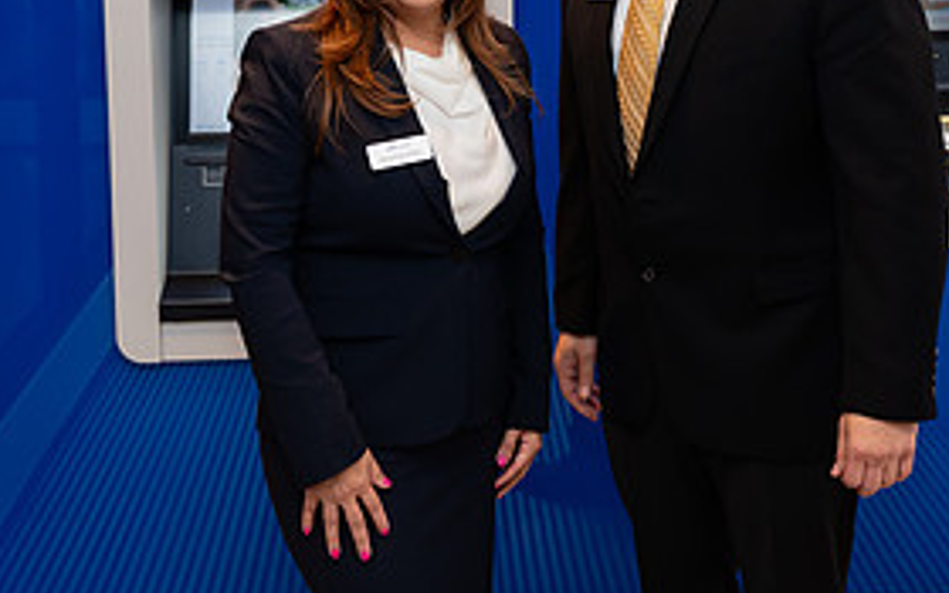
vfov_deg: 20.3
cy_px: 9
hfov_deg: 32.9
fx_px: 1604
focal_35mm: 62
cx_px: 547
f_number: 2.8
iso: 320
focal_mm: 27.5
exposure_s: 1/160
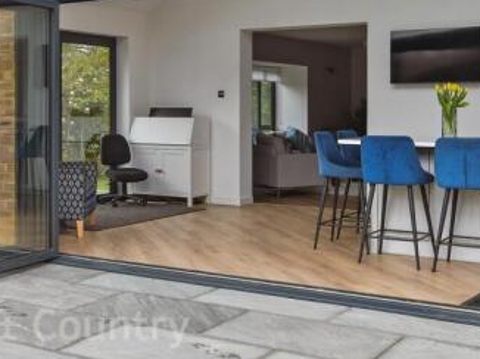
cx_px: 158
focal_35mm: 58
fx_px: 804
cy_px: 105
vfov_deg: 25.0
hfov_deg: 33.0
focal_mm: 20
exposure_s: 1/60
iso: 160
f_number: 8
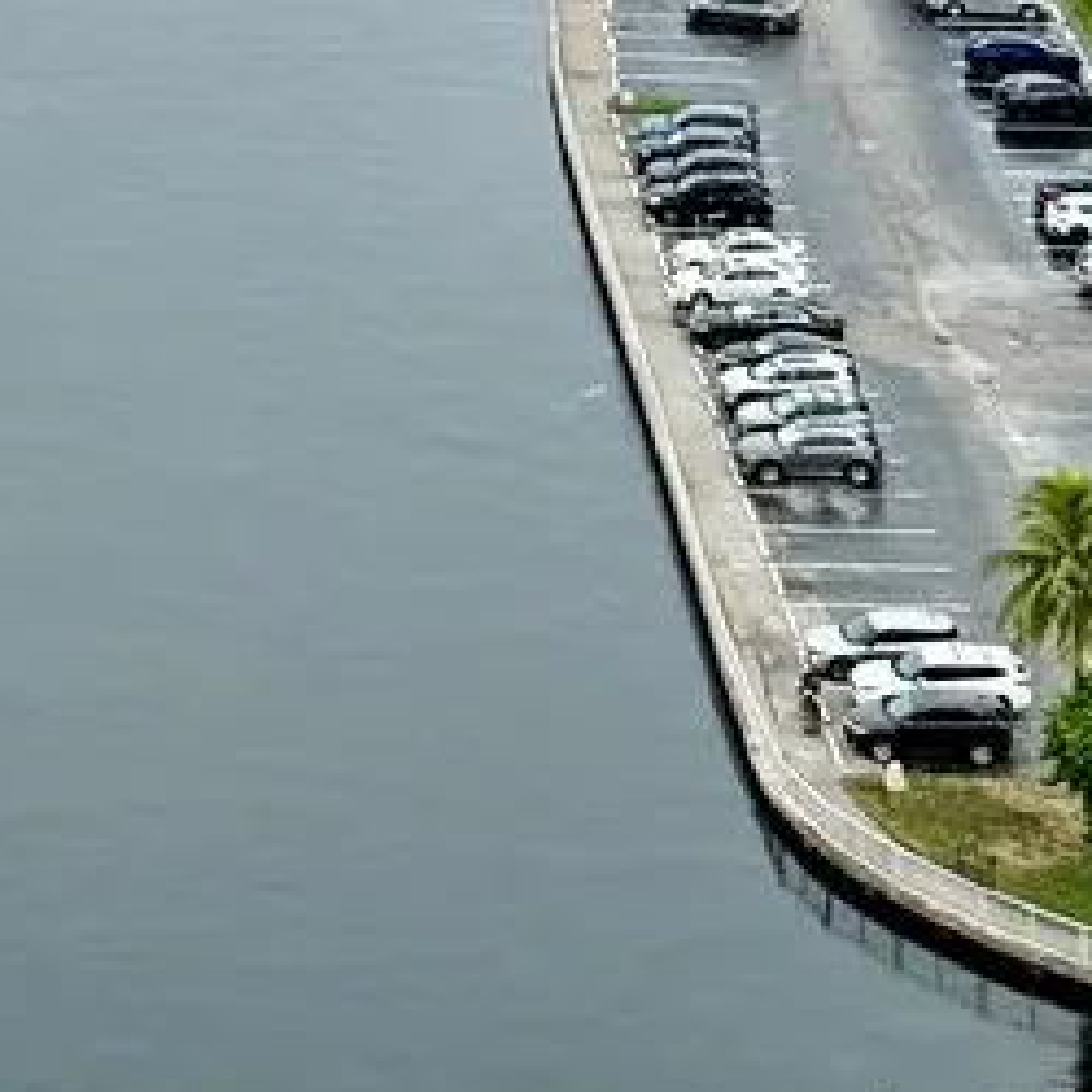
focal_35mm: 136
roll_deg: +1.1
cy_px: -1123
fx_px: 4854
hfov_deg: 12.3
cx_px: -463
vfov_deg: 11.5
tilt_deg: -2.1
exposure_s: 1/3584
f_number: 1.78
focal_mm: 6.76
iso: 80
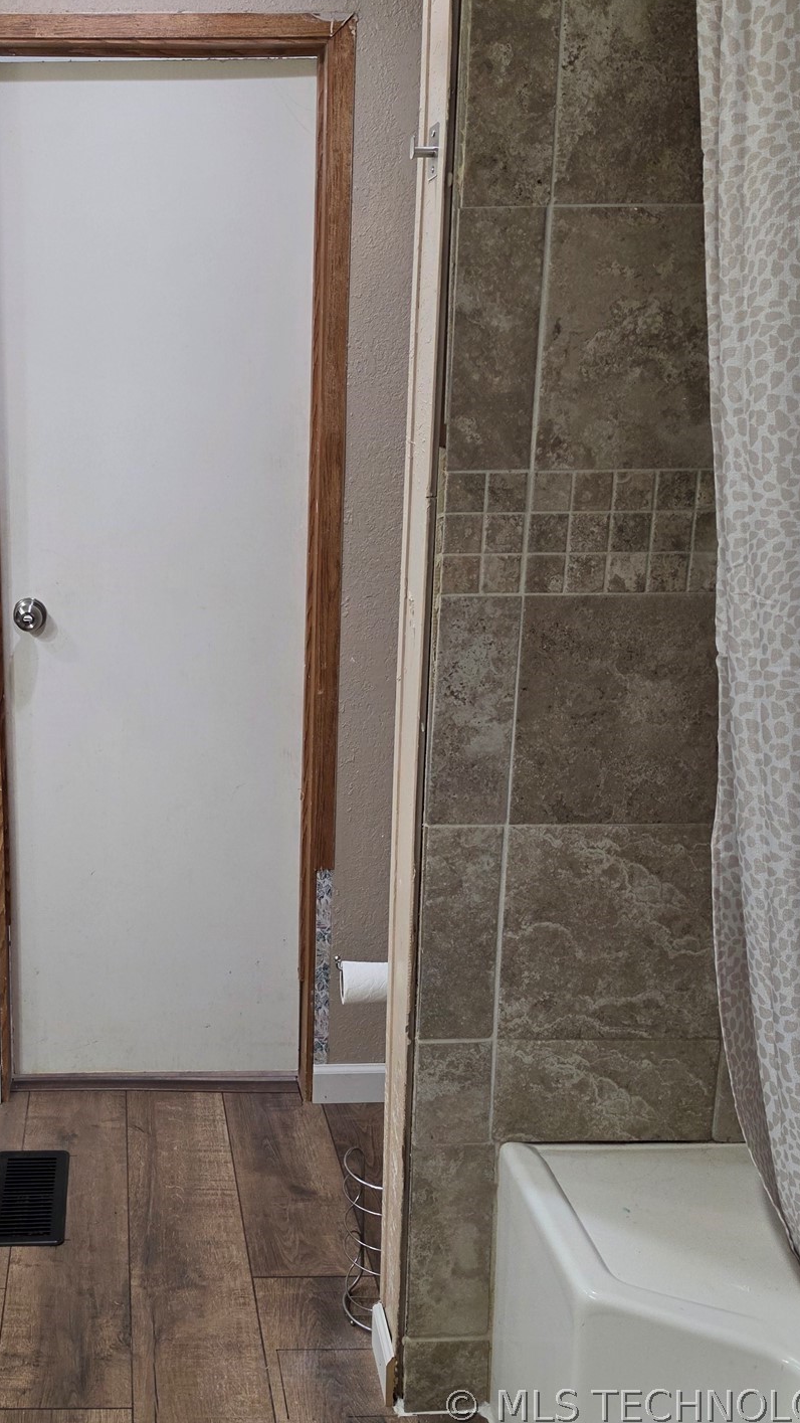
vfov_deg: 58.0
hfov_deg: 33.4
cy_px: 715
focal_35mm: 34
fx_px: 1282
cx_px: 128
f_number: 1.4
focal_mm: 6.5
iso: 100
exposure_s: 1/120
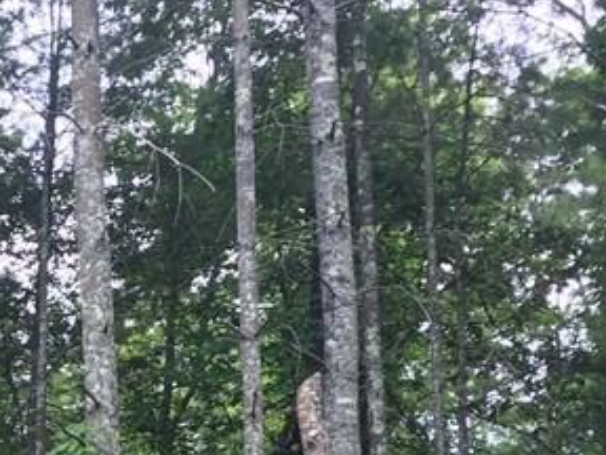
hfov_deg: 18.2
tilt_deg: +7.8
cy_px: 729
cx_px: -105
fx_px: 1803
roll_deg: -0.2
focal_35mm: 103
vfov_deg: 13.4
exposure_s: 1/120
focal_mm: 4.15
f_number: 2.2
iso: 32
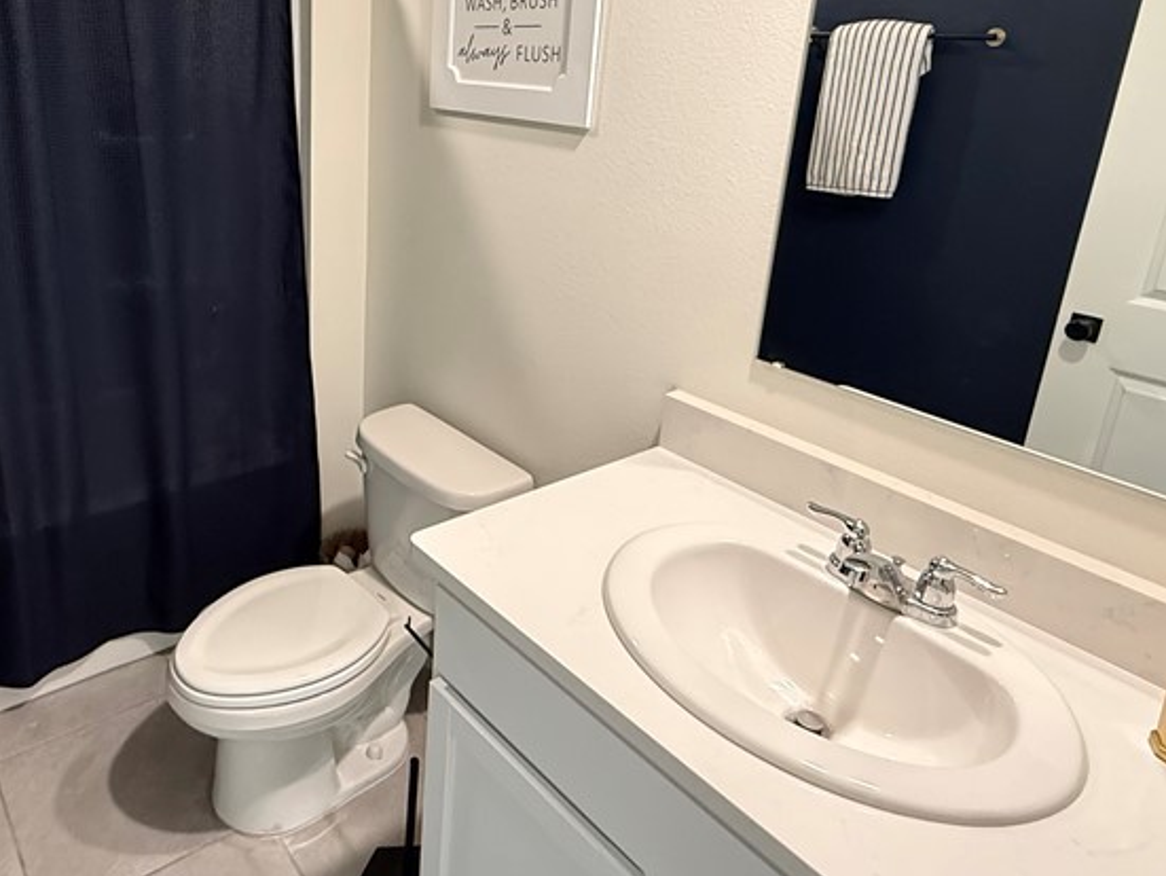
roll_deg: -1.7
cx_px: 389
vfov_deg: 52.2
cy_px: 300
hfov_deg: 65.5
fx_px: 876
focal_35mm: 26
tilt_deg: -16.5
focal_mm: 2.22
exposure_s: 1/60
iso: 640
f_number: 2.2
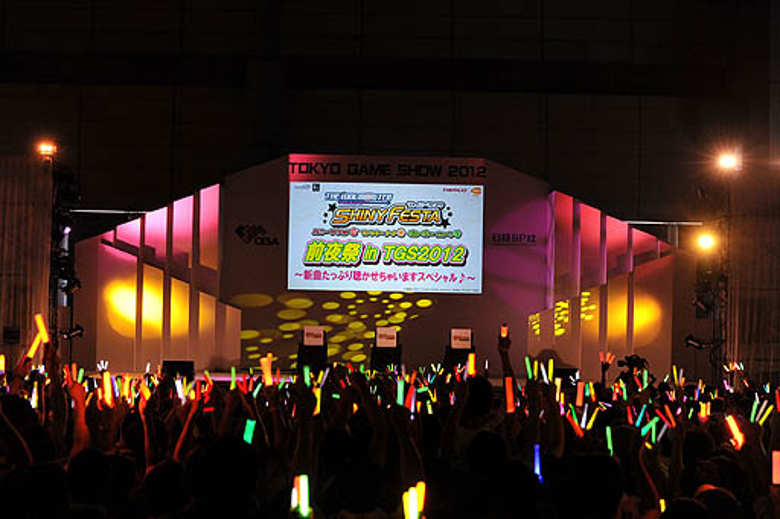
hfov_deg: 28.9
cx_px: 390
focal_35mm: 70
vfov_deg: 19.4
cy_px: 260
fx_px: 1516
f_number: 6.3
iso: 1600
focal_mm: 70
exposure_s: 1/160
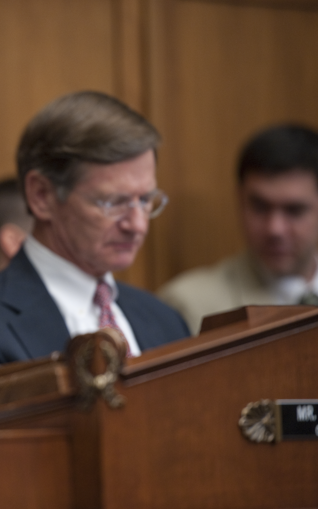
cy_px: 255
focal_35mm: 292
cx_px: -65
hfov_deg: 4.5
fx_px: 4049
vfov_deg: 7.2
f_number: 3.2
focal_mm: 190
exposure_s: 1/200
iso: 2000
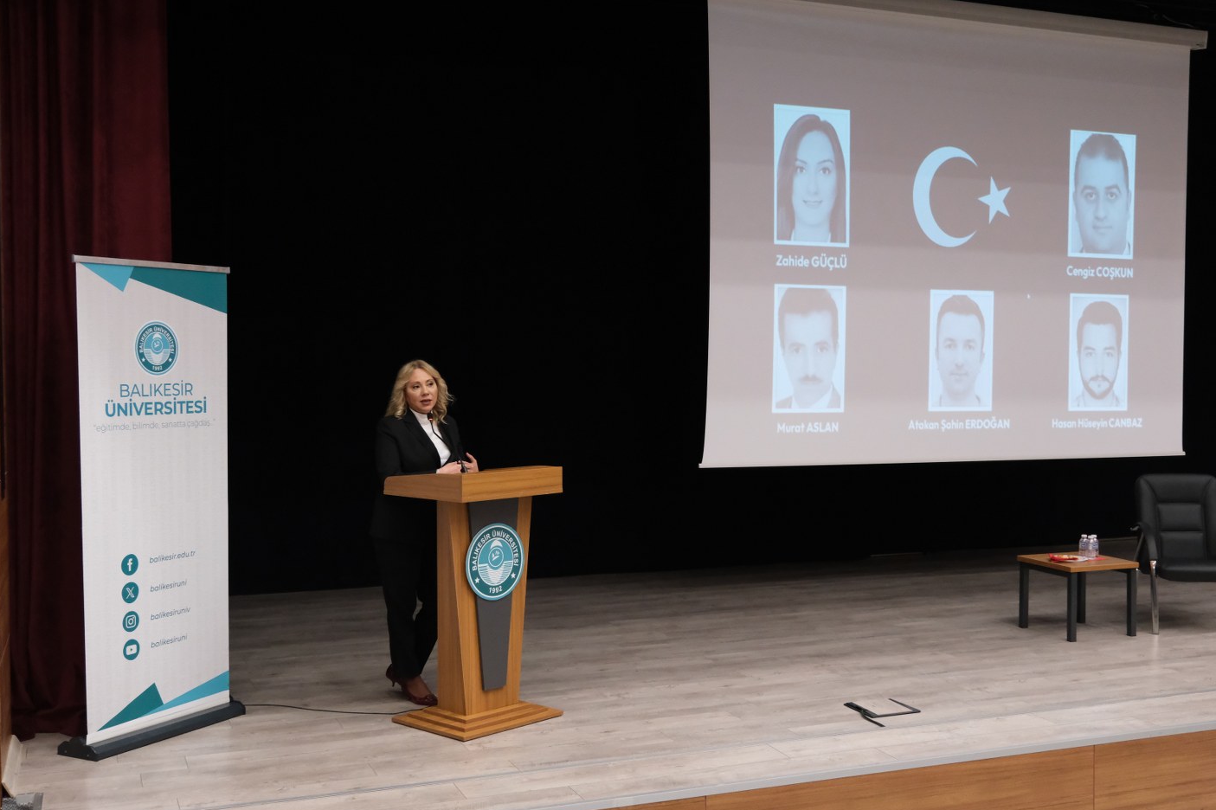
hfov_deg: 51.9
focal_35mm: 37
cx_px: 651
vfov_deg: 35.9
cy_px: 412
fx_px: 1249
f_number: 4
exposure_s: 1/100
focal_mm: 22.3
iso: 4000
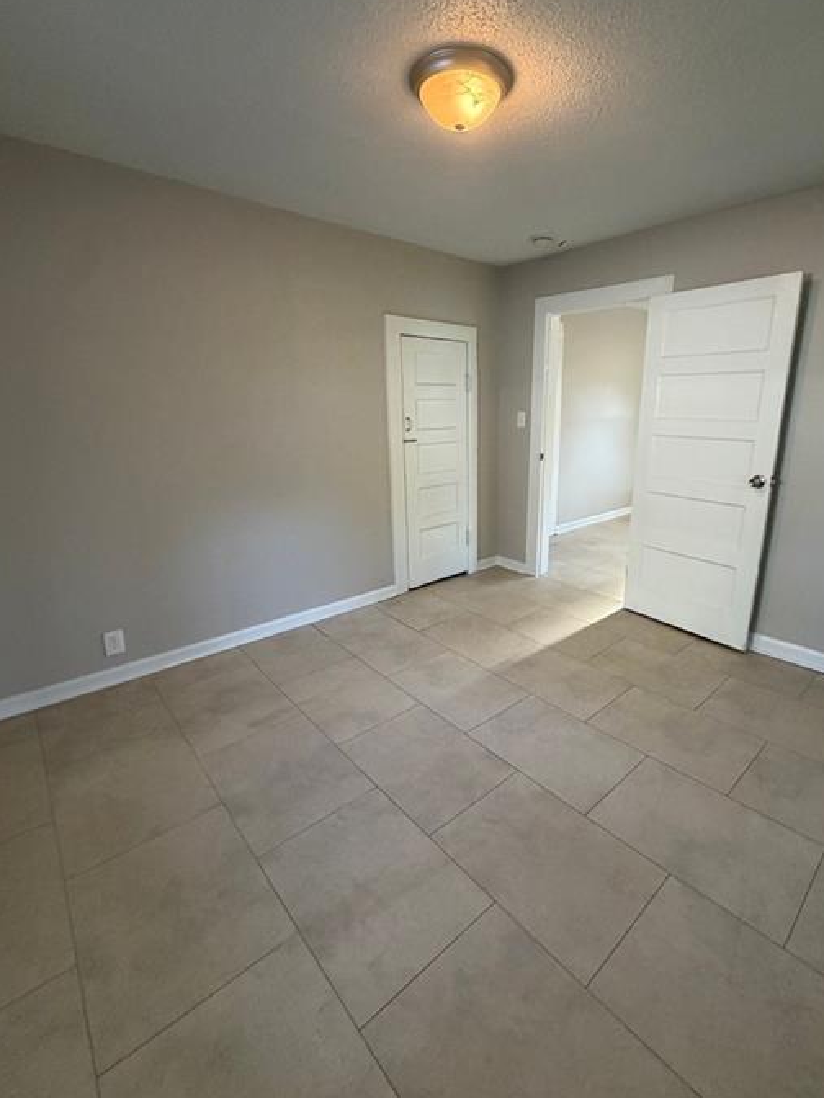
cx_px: 456
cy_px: 526
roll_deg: +0.5
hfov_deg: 77.9
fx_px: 508
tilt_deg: -13.0
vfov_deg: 94.4
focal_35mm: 16
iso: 320
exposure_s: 1/120
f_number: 2.2
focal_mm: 2.22
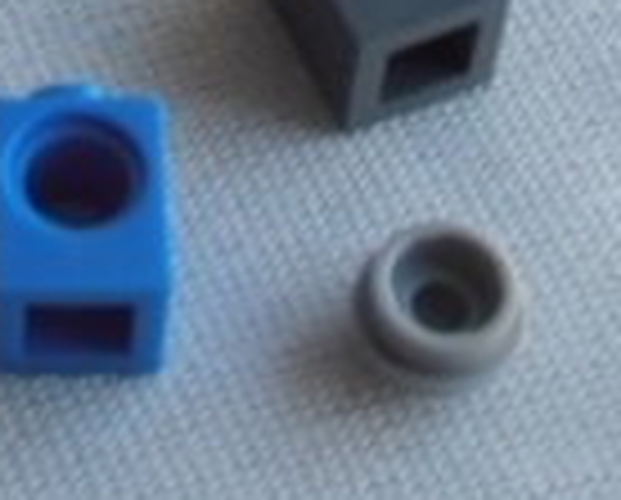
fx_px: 4328
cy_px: -628
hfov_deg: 8.1
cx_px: -126
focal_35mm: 235
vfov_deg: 6.3
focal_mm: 6.61
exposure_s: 1/60
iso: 80
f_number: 3.9
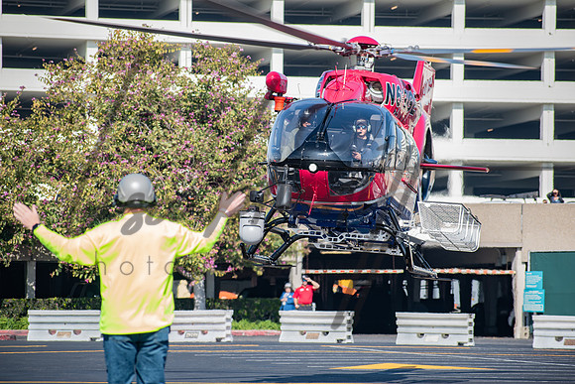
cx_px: 288
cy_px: 192
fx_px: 3475
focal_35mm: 218
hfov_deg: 9.5
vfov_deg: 6.3
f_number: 4.8
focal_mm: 145
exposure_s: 1/400
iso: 100
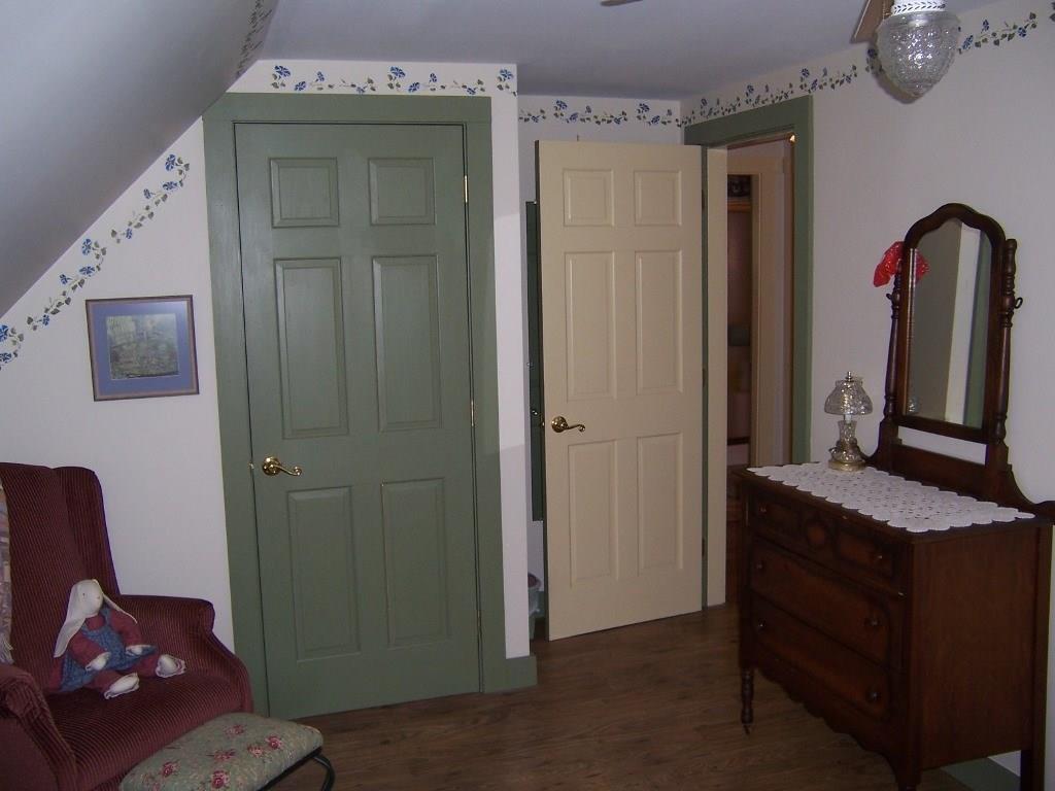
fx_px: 1006
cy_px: 396
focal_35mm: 33
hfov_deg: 55.4
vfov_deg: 42.9
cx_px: 528
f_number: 2.8
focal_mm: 5.5
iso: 80
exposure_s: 1/60
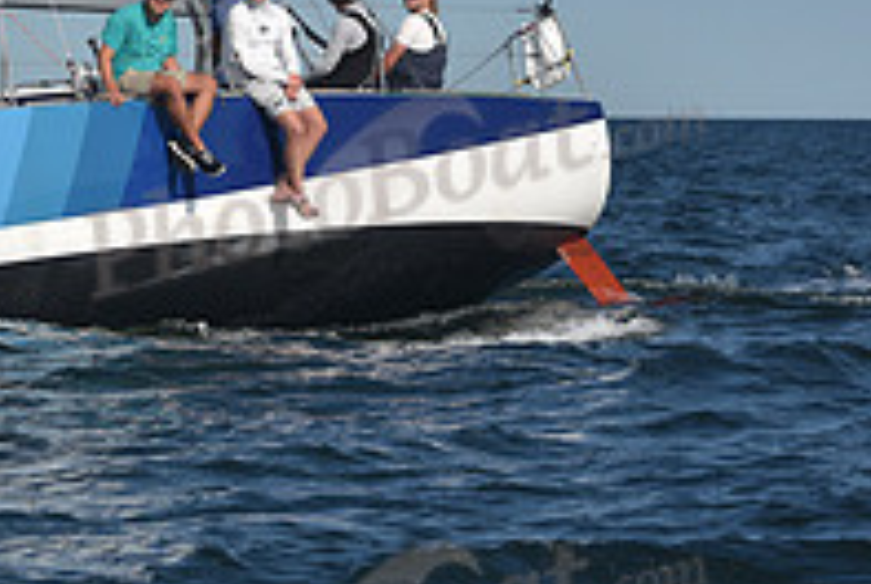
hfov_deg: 8.1
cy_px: 15
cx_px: -141
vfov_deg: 5.4
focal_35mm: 253
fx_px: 6130
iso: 250
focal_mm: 86
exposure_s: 1/1000
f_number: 6.3
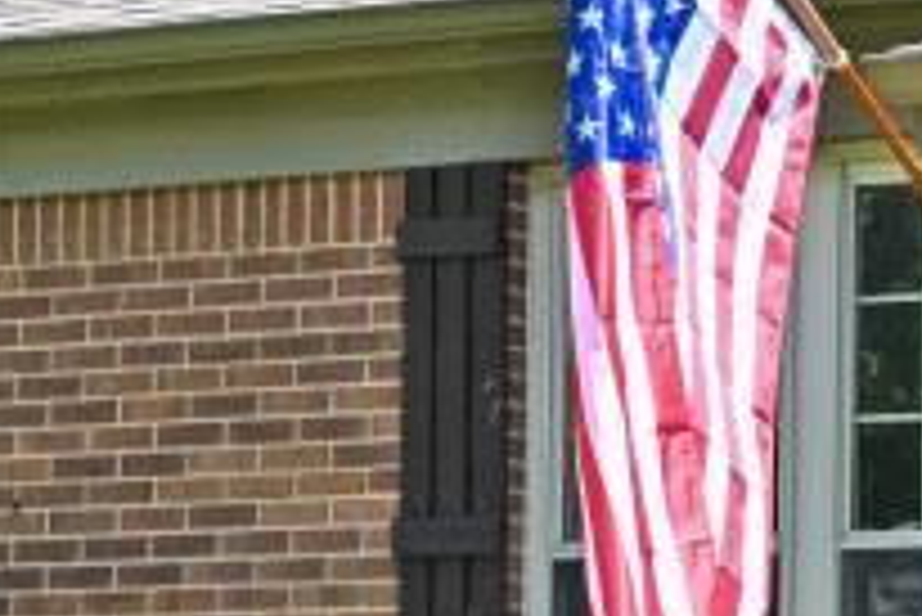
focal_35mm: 150
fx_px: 3835
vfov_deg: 9.1
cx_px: 1624
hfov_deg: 12.6
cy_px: 656
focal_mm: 20.5
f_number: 5.6
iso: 125
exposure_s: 1/250
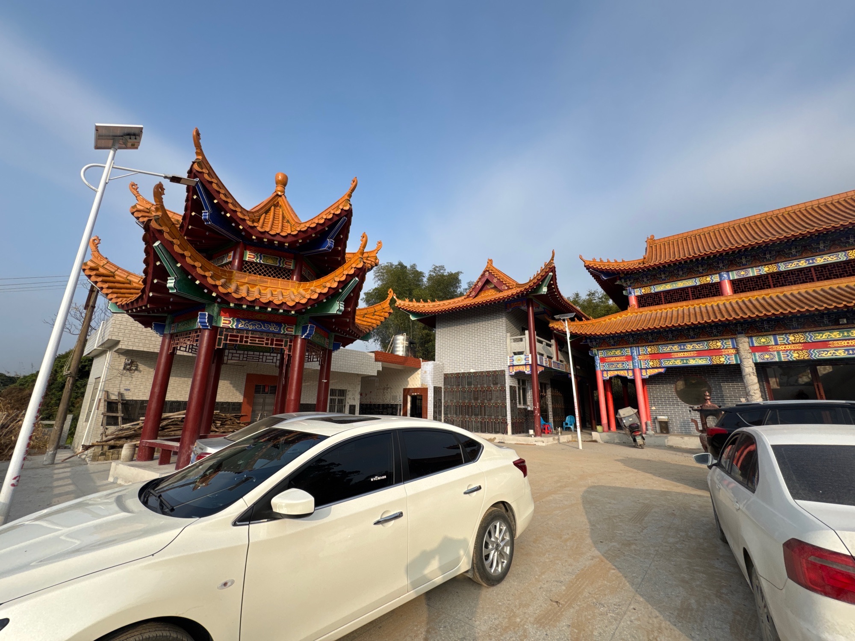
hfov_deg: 102.1
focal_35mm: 14
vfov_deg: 85.7
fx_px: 346
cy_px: 320
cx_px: 428
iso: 40
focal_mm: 2.22
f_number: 2.2
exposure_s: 1/1217
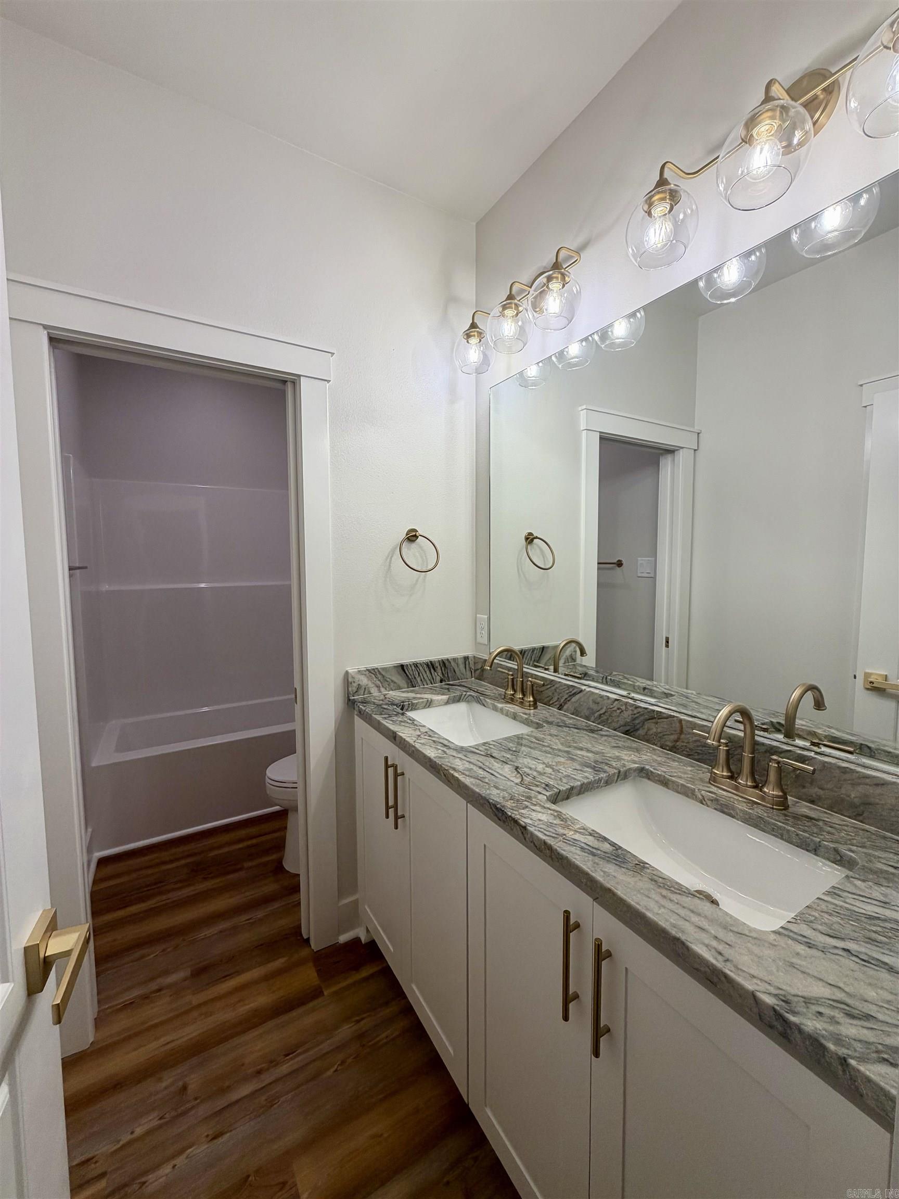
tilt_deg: -4.0
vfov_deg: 102.1
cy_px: 600
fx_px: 485
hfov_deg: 85.7
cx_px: 450
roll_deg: -0.5
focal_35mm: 14
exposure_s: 1/120
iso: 64
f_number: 2.2
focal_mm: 2.22
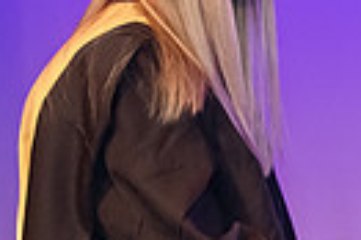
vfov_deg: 4.4
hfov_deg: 6.5
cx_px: 606
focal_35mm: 311
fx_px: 3115
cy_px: 128
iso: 3200
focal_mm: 70
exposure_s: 1/200
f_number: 4
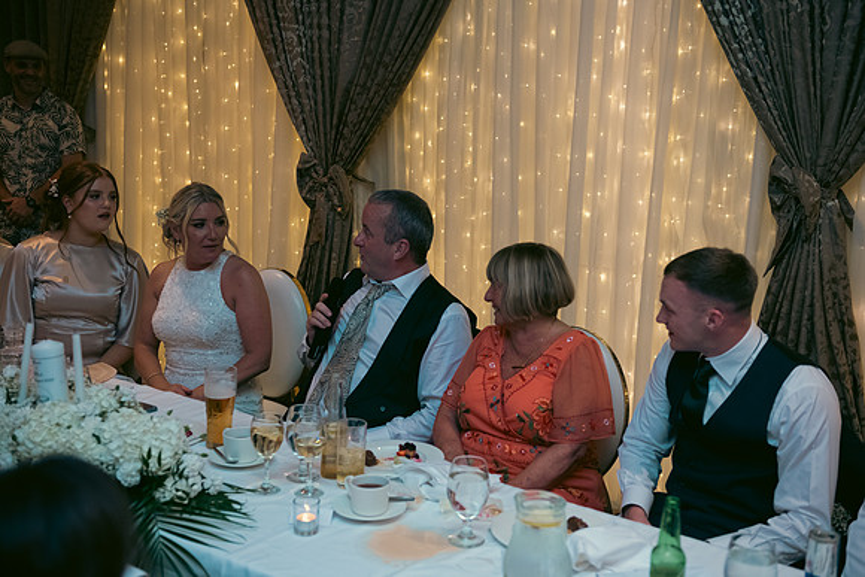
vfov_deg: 29.9
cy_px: 288
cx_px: 432
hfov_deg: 43.6
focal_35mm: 45
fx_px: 1081
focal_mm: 45
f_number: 3.5
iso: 800
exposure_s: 1/160
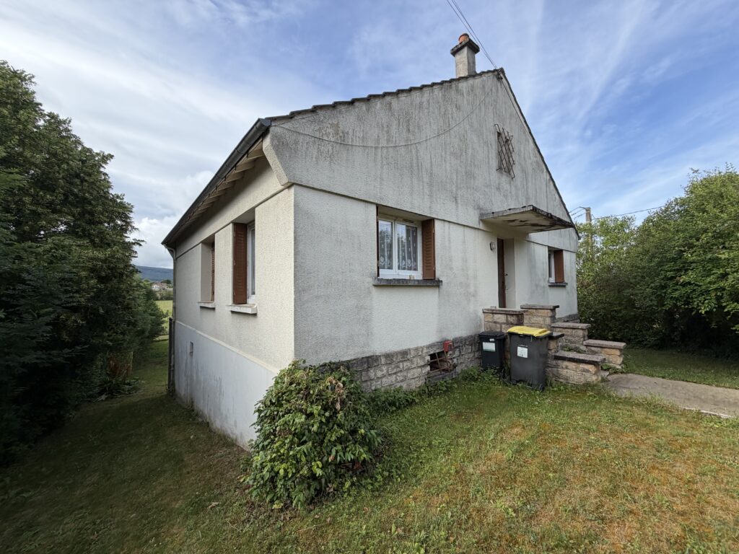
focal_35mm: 14
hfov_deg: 102.1
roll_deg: +0.2
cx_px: 370
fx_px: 299
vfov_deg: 85.7
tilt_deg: -2.8
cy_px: 277
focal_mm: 2.22
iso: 32
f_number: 2.2
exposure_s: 1/770
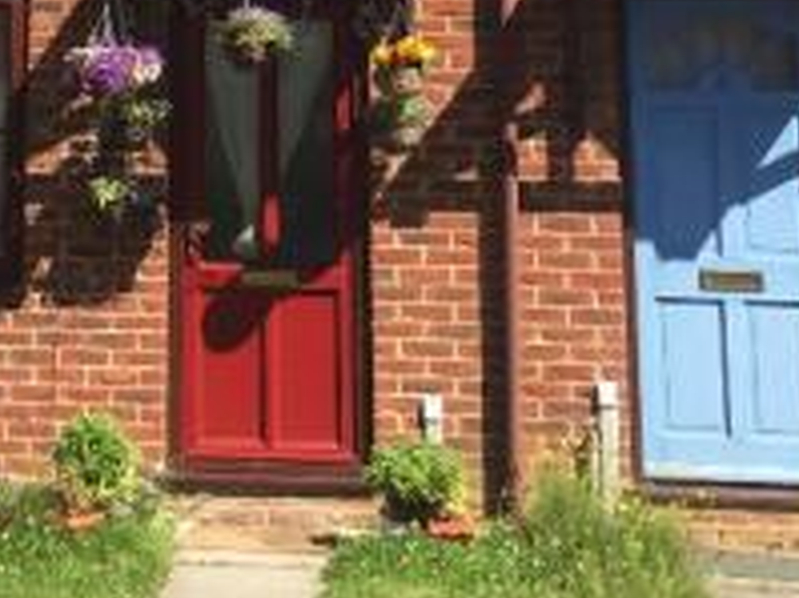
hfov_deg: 22.7
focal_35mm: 85
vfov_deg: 16.3
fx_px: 1961
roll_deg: -0.9
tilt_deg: +11.3
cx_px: 155
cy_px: -215
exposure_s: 1/942
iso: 32
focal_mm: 4.15
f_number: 2.2
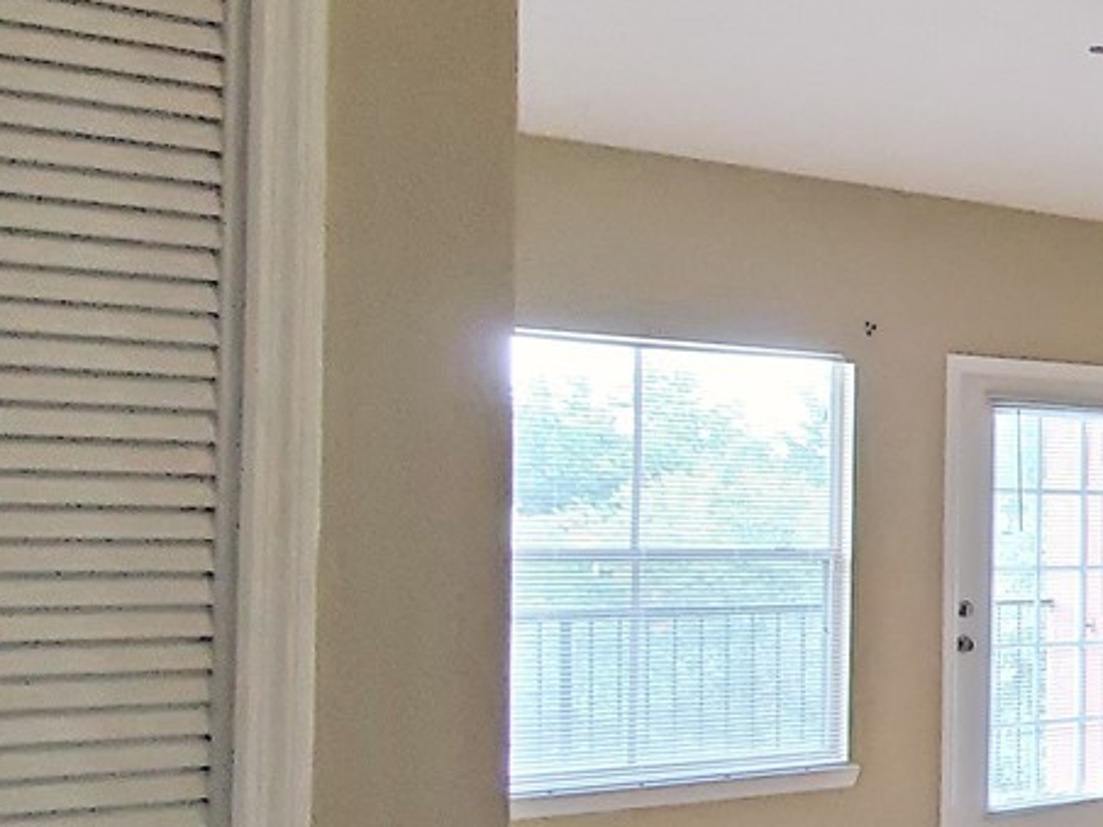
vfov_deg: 31.4
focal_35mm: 46
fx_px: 1466
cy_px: 515
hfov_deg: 27.3
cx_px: 1684
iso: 400
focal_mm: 1.8
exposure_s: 1/59
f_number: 2.2
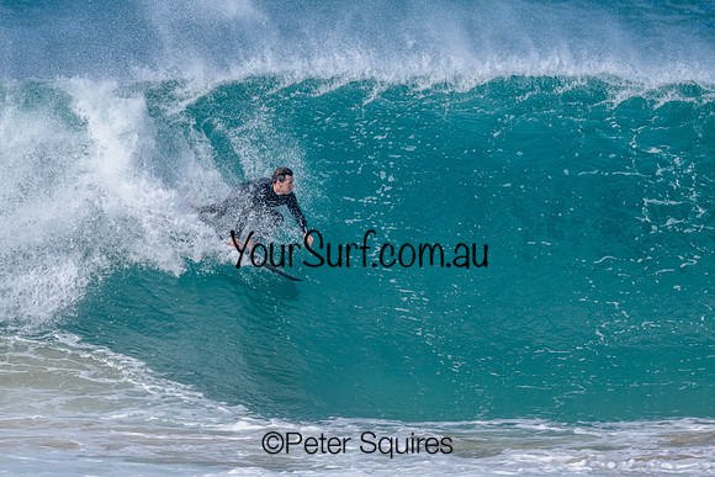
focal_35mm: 1099
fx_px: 21840
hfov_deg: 1.9
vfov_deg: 1.3
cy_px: 211
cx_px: 300
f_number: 6.3
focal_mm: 800
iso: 280
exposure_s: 1/2000
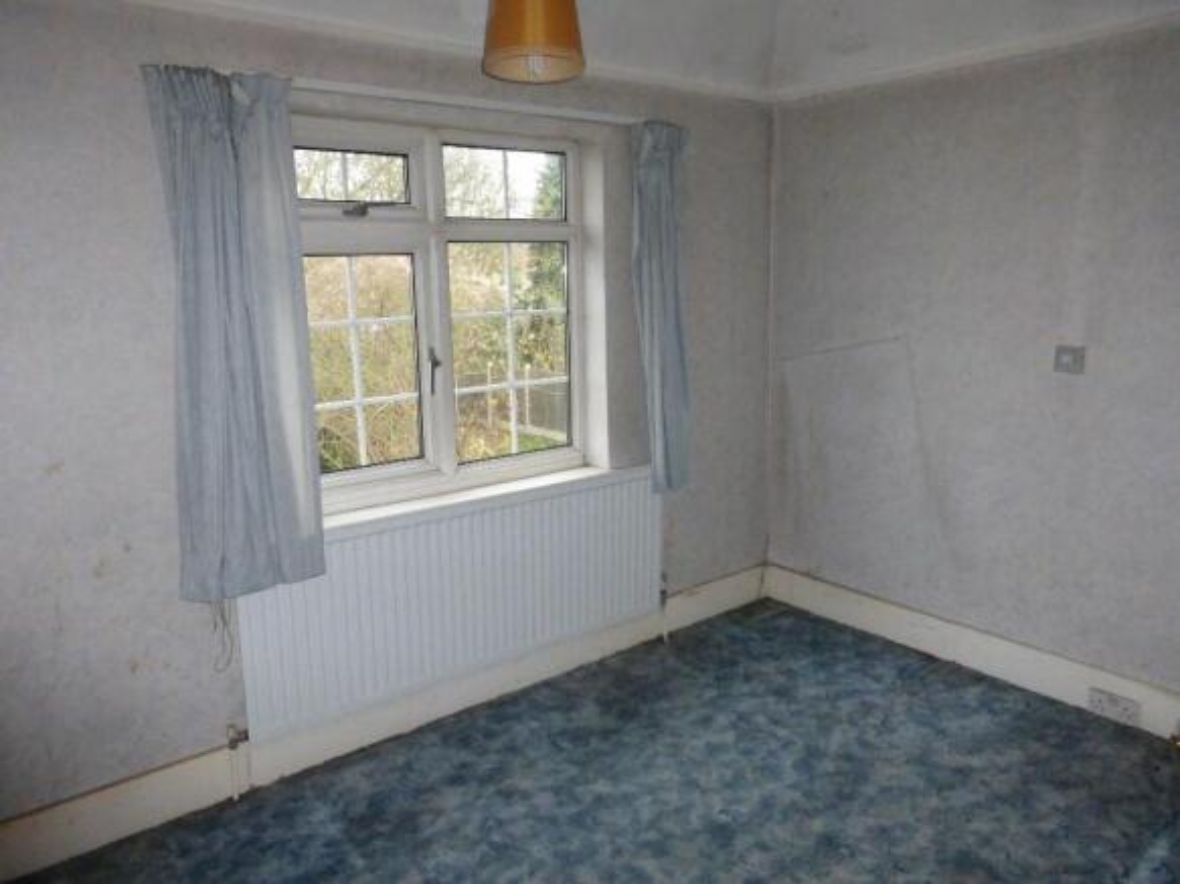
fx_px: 818
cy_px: 442
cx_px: 590
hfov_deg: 71.6
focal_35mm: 24
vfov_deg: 56.8
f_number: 3.3
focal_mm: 4.3
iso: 640
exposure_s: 1/60
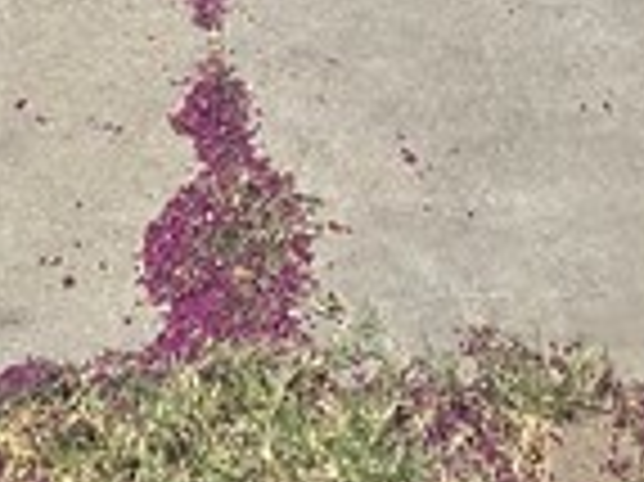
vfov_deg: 11.6
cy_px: -815
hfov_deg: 21.1
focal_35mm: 93
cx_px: 351
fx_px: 1729
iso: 50
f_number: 2.2
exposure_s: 1/1859
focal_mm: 2.2
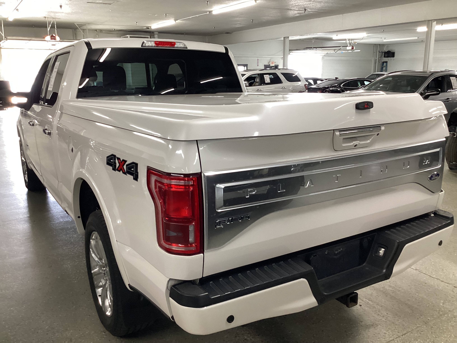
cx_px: 228
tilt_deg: -14.3
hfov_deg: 58.4
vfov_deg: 45.4
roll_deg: +0.5
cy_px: 172
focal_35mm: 31
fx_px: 409
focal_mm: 3.3
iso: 160
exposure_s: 1/60
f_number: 2.4
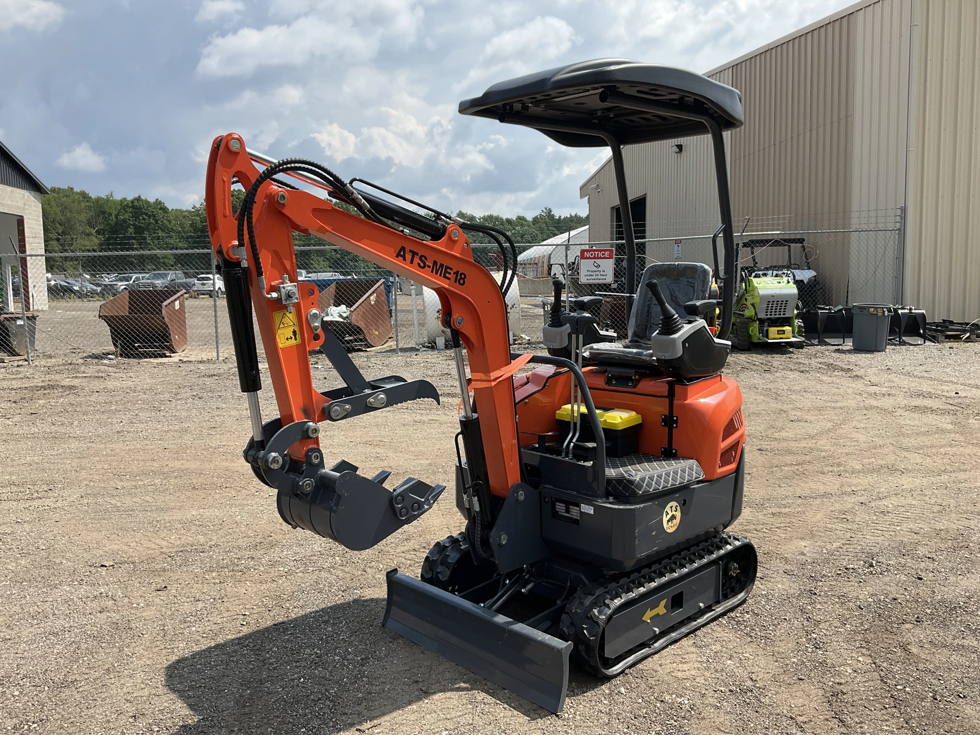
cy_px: 368
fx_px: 821
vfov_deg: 48.2
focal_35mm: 29
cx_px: 490
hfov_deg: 61.7
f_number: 1.8
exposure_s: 1/1534
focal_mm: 3
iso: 25
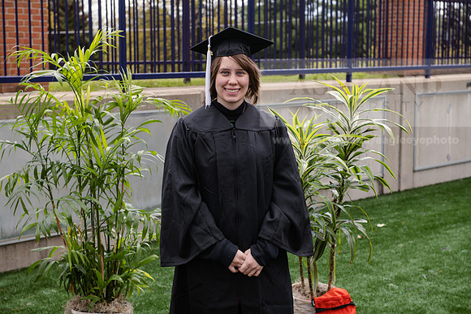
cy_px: 157
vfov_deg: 21.9
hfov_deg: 32.4
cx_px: 236
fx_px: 811
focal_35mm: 62
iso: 160
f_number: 5.6
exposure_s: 1/250
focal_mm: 62
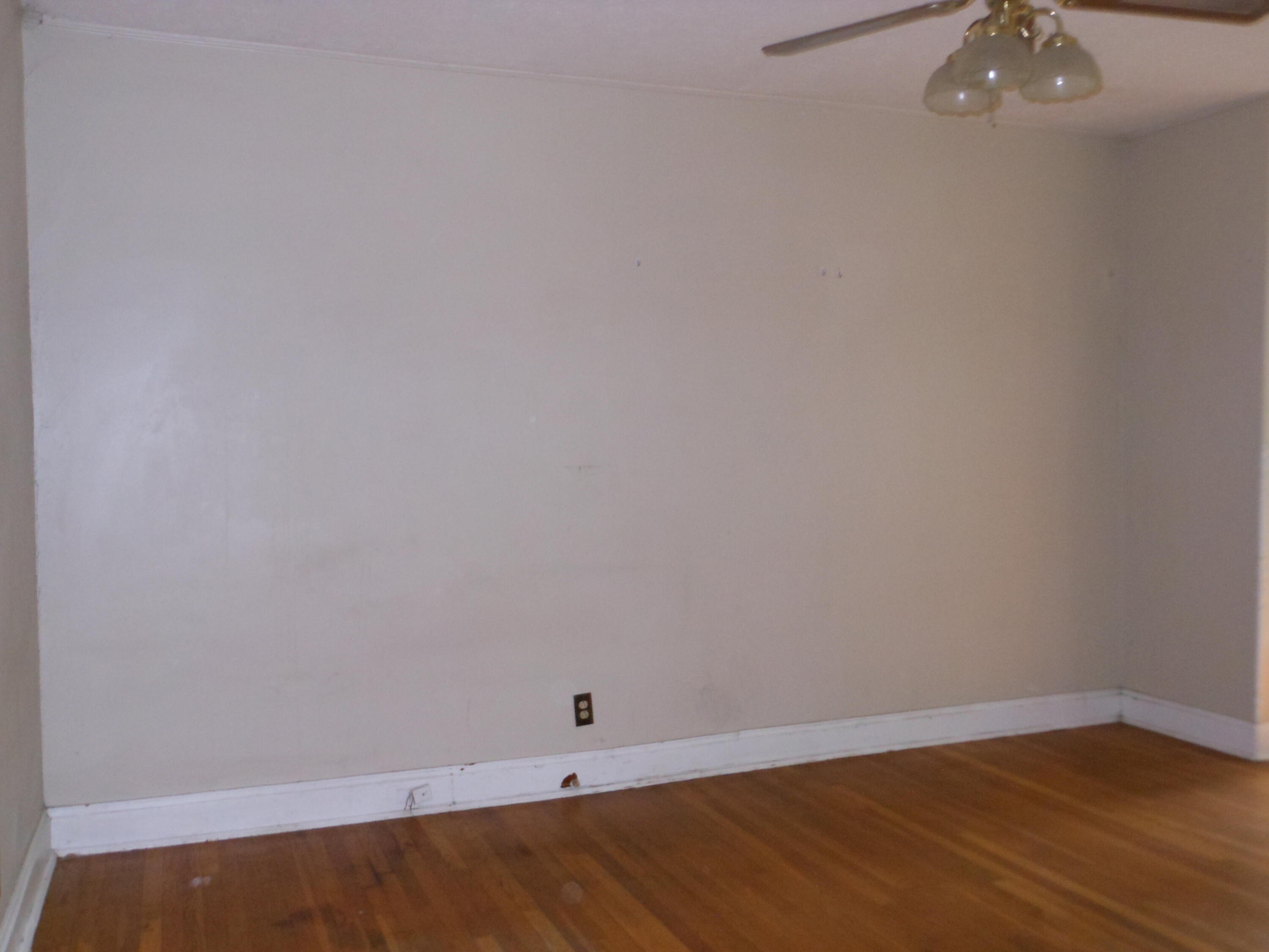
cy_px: 476
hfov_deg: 55.4
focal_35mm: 33
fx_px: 1210
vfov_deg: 42.9
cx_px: 634
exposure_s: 1/25
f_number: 4
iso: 320
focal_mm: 5.9
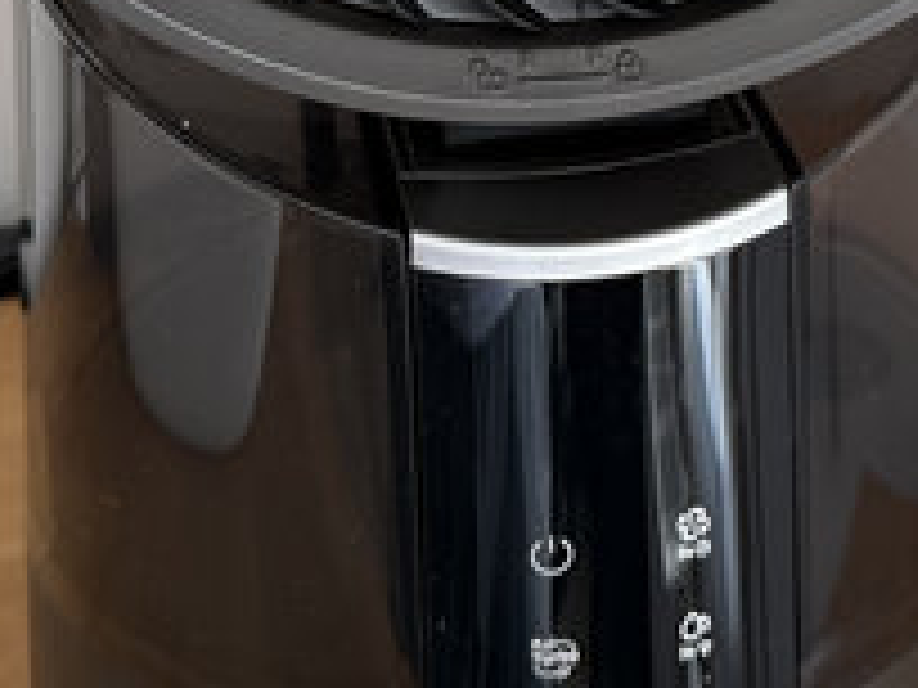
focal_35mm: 94
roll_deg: -0.3
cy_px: -193
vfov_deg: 15.0
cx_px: 711
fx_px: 2493
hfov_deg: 20.7
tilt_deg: -21.7
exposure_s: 1/121
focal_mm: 6.76
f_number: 1.78
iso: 160
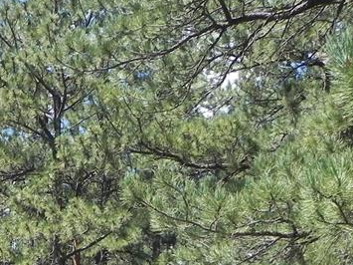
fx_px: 765
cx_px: -111
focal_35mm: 75
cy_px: 343
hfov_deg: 23.0
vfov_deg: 18.3
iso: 160
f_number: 5.6
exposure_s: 1/238
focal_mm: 4.6
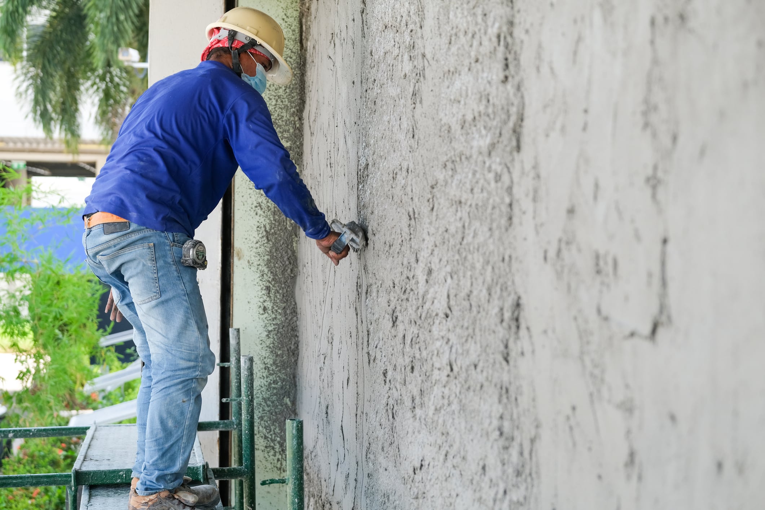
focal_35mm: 81
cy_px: 255
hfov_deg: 25.1
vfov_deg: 16.9
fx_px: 1721
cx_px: 382
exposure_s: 1/400
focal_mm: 54.1
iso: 400
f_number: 4
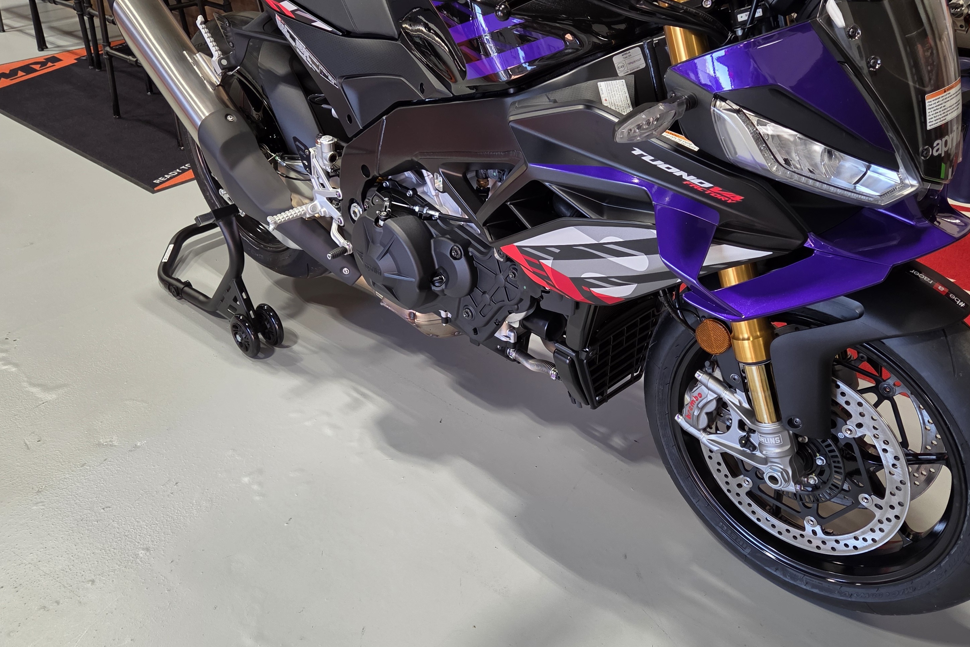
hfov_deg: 57.2
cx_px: 489
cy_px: 314
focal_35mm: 33
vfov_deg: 40.0
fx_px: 889
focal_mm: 5.4
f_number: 1.8
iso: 160
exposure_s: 1/120
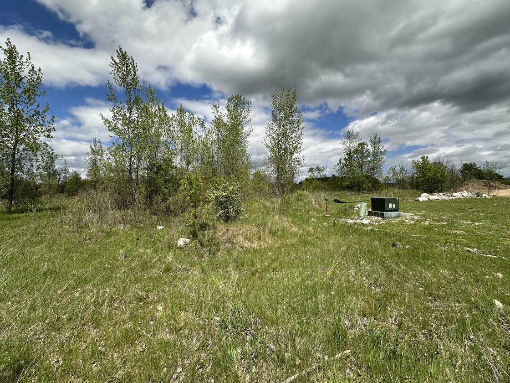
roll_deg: +0.6
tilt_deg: +4.0
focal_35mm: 16
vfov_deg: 78.0
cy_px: 178
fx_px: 236
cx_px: 248
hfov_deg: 94.5
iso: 50
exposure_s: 1/3509
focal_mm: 2.22
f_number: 2.2
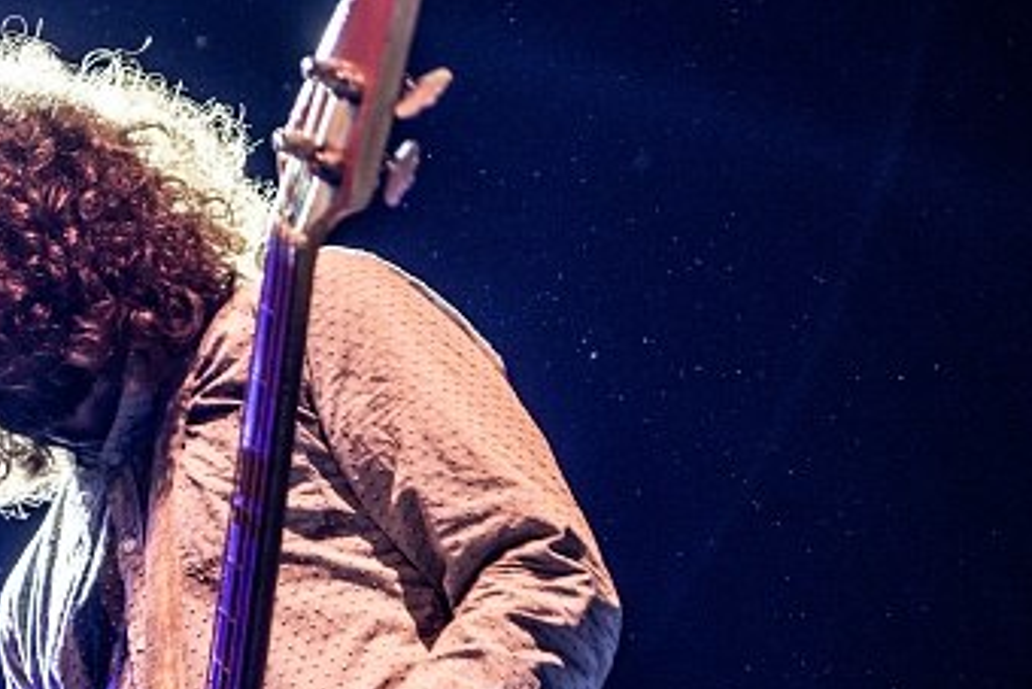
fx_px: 3155
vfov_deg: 12.4
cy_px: 530
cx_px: 304
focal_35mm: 110
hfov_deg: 18.5
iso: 450
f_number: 3.2
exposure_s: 1/100
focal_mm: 52
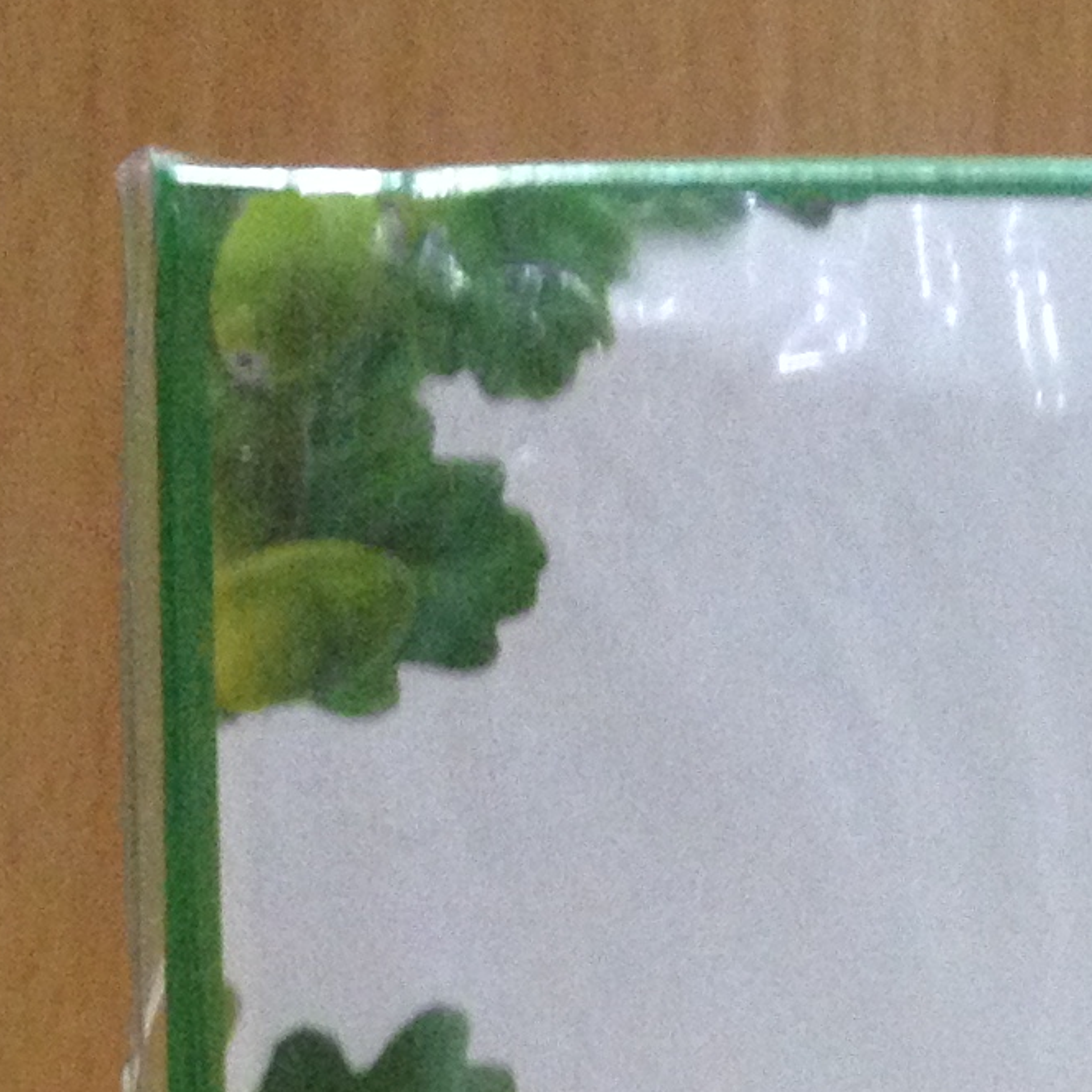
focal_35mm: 152
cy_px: 967
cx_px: 2242
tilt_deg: -2.7
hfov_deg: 10.5
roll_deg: -1.0
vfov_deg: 11.4
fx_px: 5425
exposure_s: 1/20
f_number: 2.4
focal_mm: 4.28
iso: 200
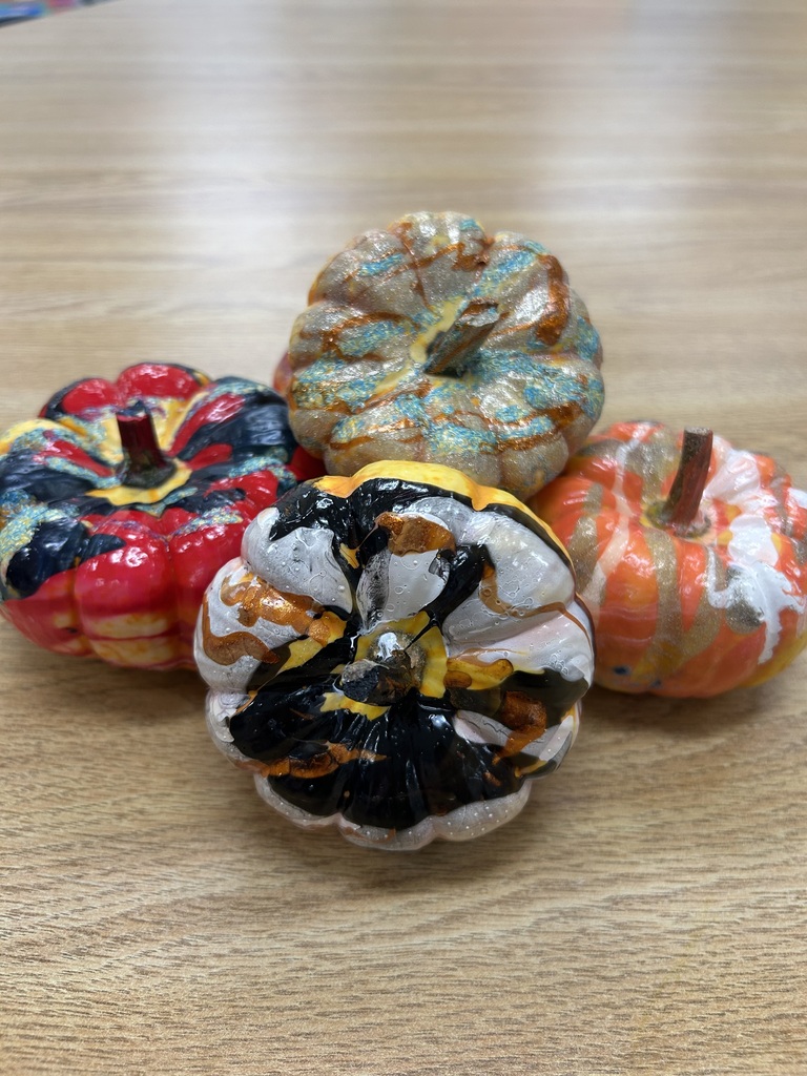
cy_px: 538
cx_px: 404
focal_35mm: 26
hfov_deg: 53.1
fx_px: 808
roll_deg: -1.6
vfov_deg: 67.3
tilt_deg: -41.1
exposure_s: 1/60
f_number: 1.5
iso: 125
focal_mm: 5.7
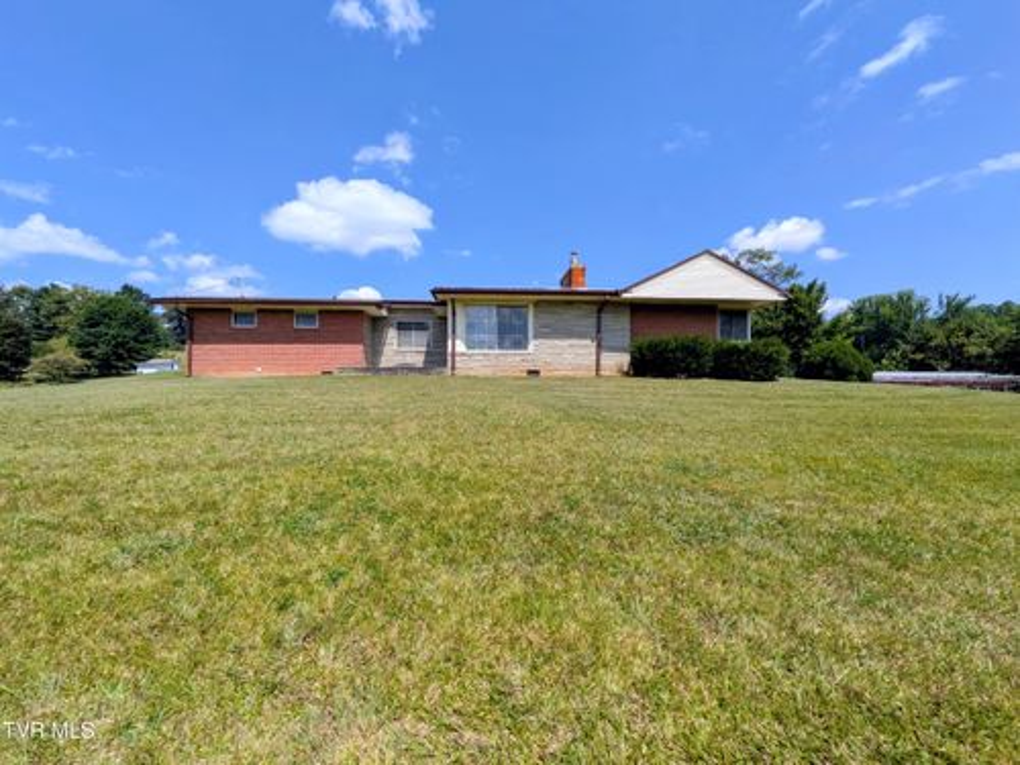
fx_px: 413
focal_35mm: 14
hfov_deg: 102.1
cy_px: 382
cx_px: 510
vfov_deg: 85.7
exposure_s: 1/2092
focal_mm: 1.85
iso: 52
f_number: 2.2
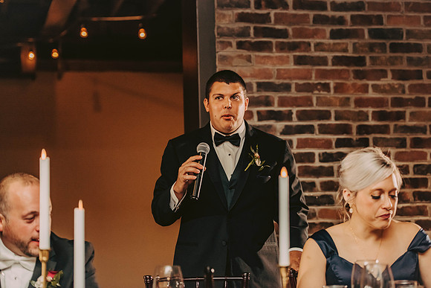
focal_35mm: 85
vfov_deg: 16.1
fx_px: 1018
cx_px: 216
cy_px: 144
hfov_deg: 23.9
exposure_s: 1/200
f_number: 3.2
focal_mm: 85
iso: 1600
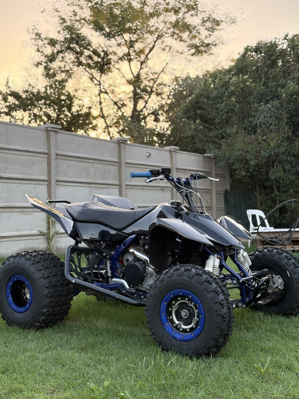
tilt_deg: +1.9
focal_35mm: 52
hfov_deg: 28.0
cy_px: 200
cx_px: 150
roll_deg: +0.6
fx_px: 599
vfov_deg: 36.8
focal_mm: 5.96
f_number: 1.6
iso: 100
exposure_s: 1/236
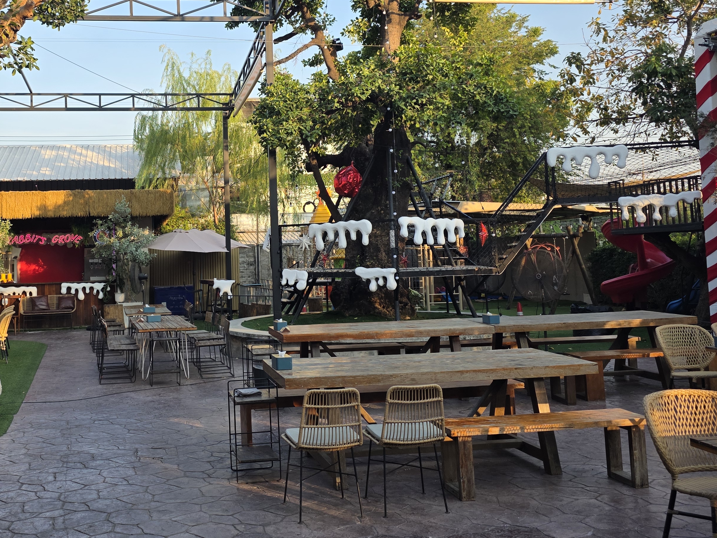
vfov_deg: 37.3
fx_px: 787
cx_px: 212
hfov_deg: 47.8
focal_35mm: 38
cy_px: 175
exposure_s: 1/1546
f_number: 1.7
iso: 80
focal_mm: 6.3
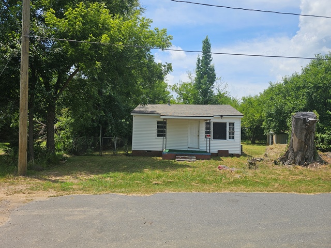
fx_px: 220
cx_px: 166
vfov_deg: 58.9
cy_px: 124
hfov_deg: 73.9
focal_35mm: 23
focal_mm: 6.3
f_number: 1.7
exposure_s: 1/805
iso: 10
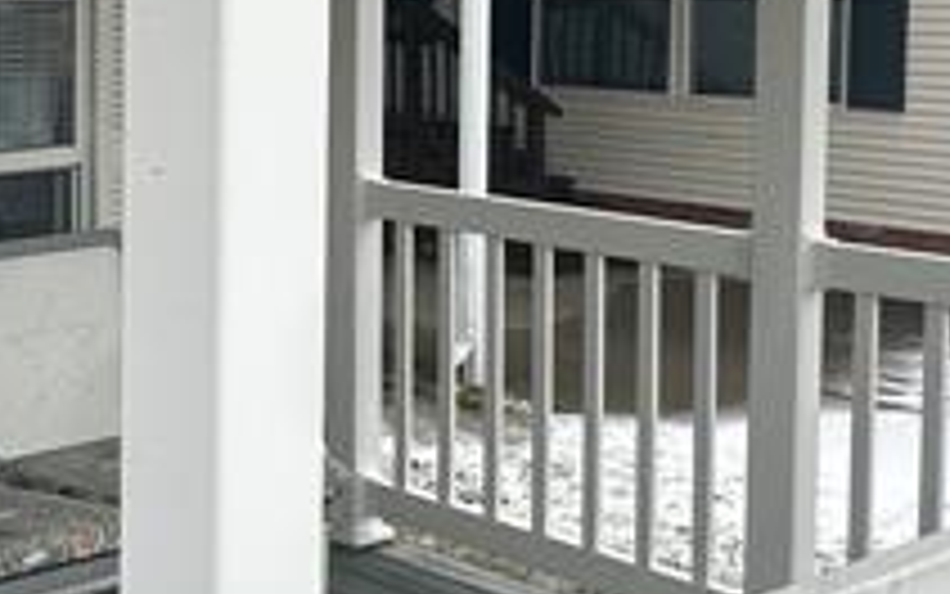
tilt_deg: -2.8
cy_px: 76
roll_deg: +0.4
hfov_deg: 26.2
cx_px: -122
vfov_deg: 17.9
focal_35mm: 72
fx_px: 1865
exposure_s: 1/963
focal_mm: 2.22
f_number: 2.2
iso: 40
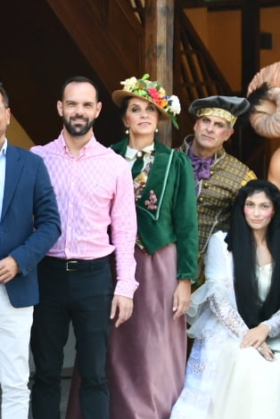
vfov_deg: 16.5
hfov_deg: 10.7
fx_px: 1444
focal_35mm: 124
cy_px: 193
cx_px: -112
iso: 400
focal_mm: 24
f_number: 3.2
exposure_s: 1/250
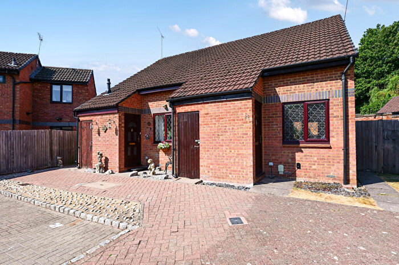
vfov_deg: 65.9
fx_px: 205
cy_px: 132
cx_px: 200
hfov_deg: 88.5
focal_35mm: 18
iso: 400
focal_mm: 18.5
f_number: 5.6
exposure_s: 1/2500
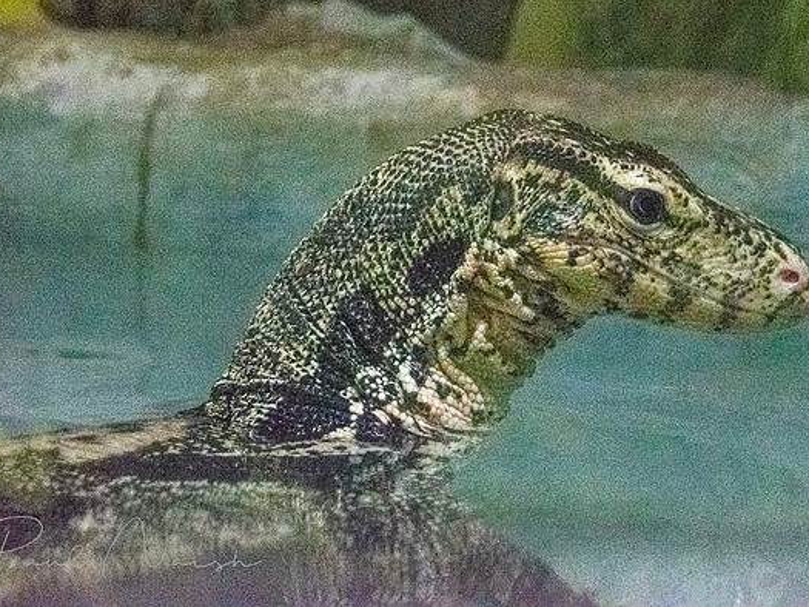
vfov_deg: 8.6
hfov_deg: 11.5
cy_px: 251
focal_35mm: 172
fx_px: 4021
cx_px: 521
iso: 12800
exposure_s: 1/100
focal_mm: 90
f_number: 5.6
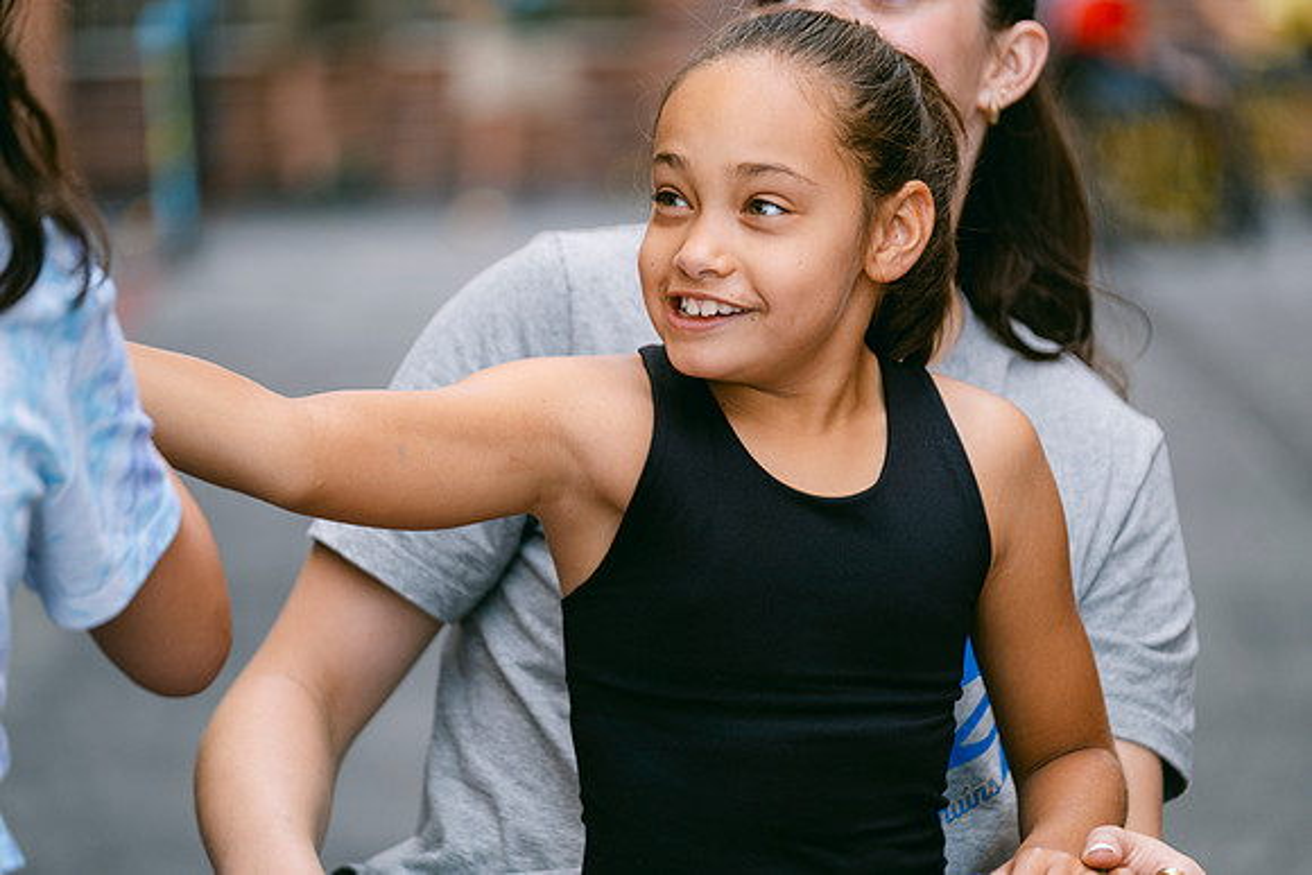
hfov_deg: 9.7
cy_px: 438
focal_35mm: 212
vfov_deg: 6.5
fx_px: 7722
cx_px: 656
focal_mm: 140
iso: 160
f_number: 2.8
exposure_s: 1/180
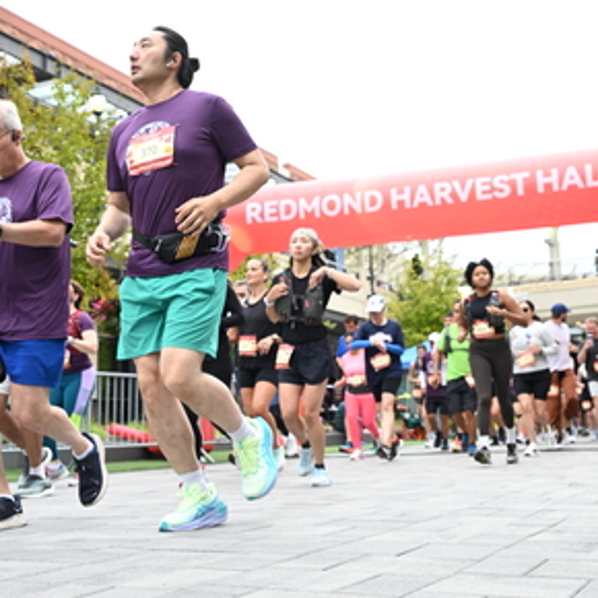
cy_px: 245
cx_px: 314
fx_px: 977
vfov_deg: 33.9
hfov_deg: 34.0
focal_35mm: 50
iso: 2000
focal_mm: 31
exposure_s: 1/640
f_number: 4
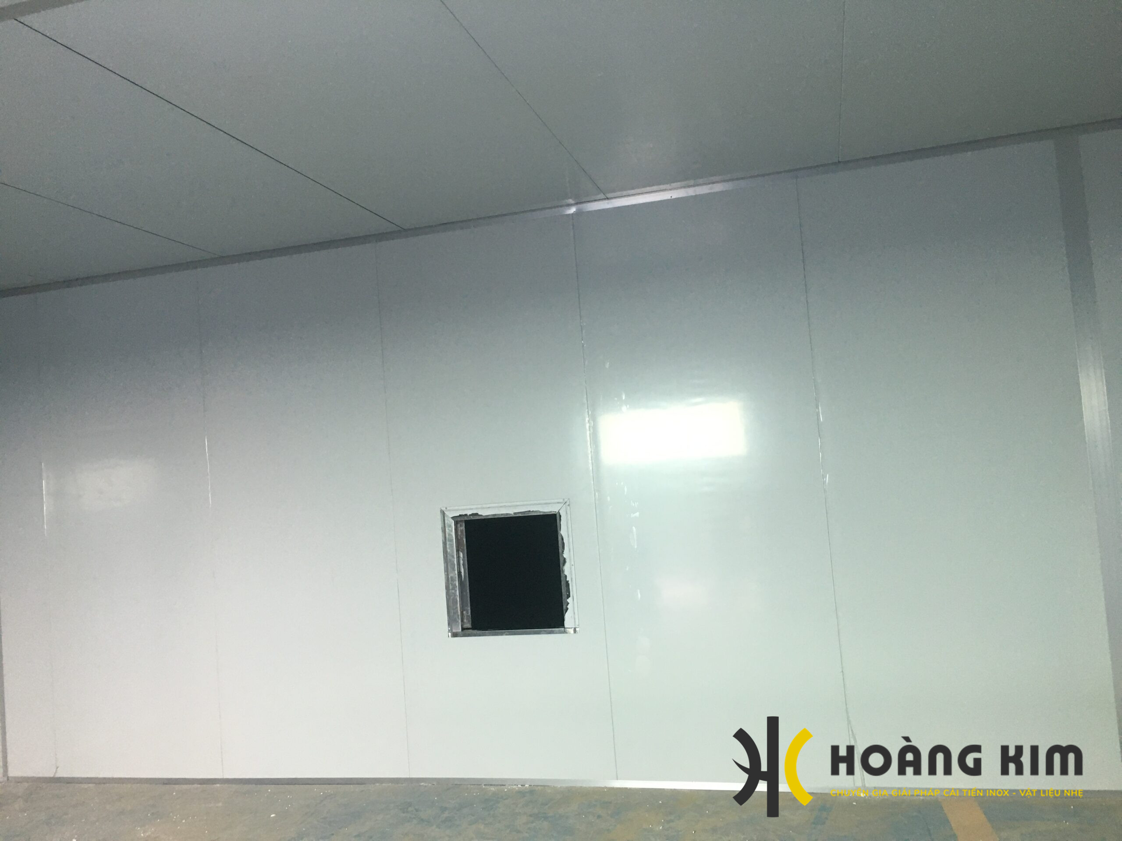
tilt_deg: +5.6
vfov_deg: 48.2
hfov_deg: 61.7
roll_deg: +6.1
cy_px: 420
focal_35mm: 29
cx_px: 561
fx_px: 940
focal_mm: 4.15
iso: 64
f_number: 2.2
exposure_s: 1/33
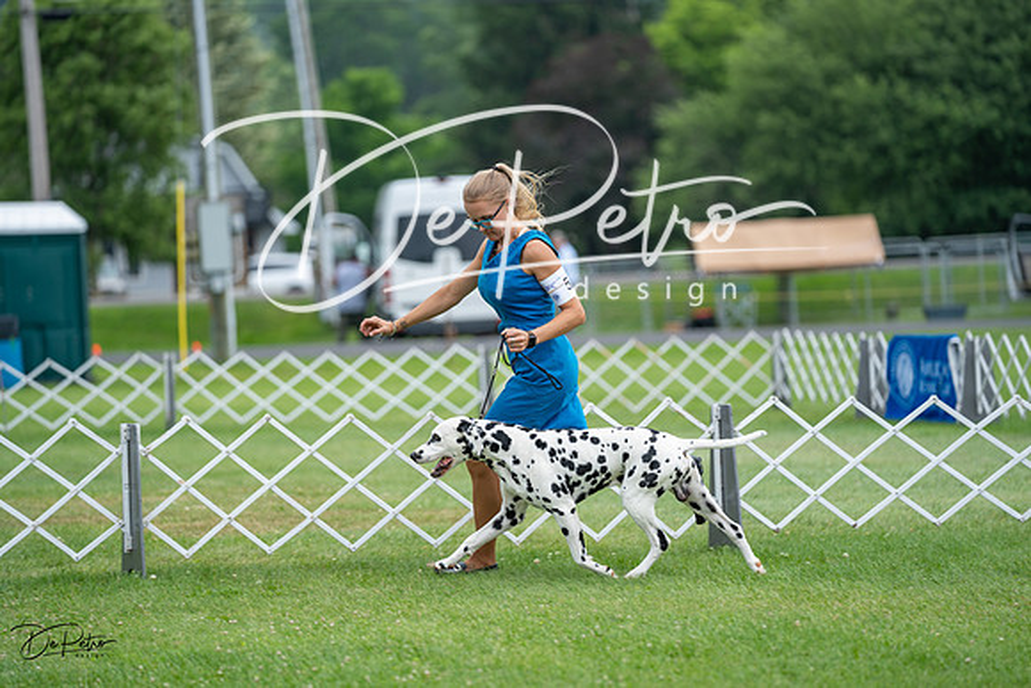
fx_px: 4640
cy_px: 344
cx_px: 516
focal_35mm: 162
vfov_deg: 8.5
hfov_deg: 12.7
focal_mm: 162
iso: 100
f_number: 2.8
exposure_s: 1/500
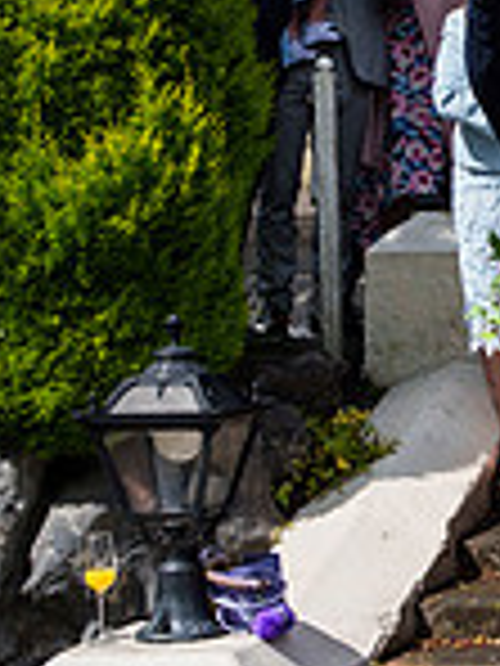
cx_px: 1278
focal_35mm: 118
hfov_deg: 10.5
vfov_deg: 16.6
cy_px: 164
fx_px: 2273
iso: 200
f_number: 3.5
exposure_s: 1/3200
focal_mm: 28
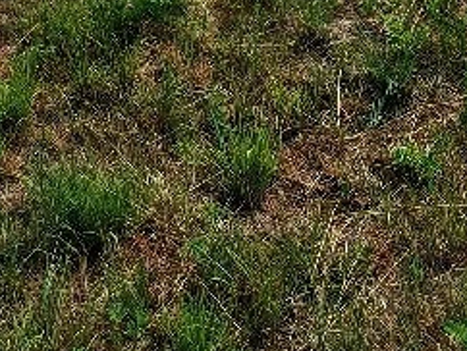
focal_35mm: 66
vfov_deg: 16.8
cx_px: 257
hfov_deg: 29.3
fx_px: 891
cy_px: -347
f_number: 2.2
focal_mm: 1.96
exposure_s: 1/3333
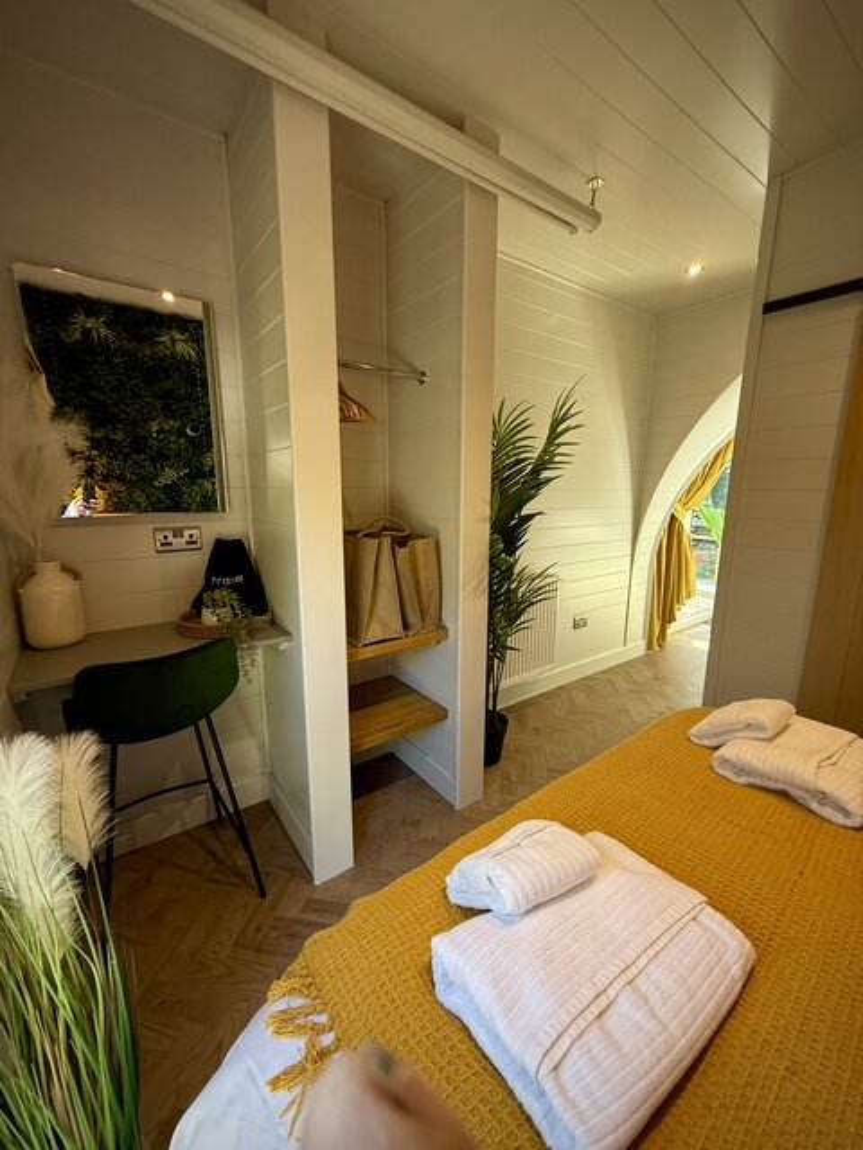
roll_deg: +1.4
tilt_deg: -9.1
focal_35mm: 14
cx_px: 432
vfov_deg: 102.1
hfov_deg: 85.7
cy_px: 575
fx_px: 465
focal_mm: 2.22
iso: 200
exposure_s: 1/99
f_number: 2.2
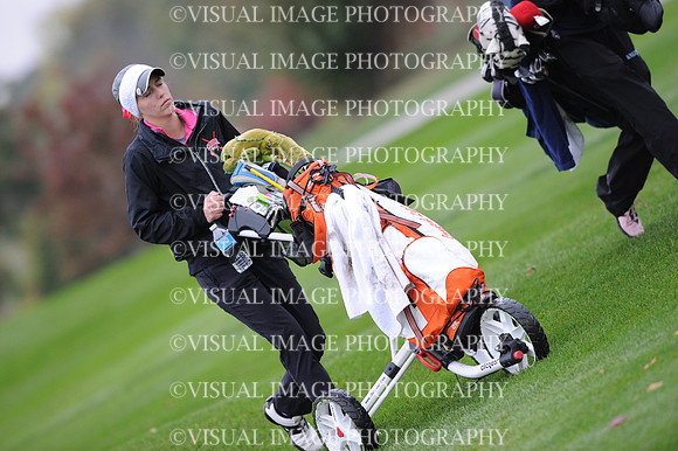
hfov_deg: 5.2
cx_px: 339
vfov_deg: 3.4
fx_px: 7529
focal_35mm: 400
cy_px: 226
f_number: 4
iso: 1600
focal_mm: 400
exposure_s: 1/2000
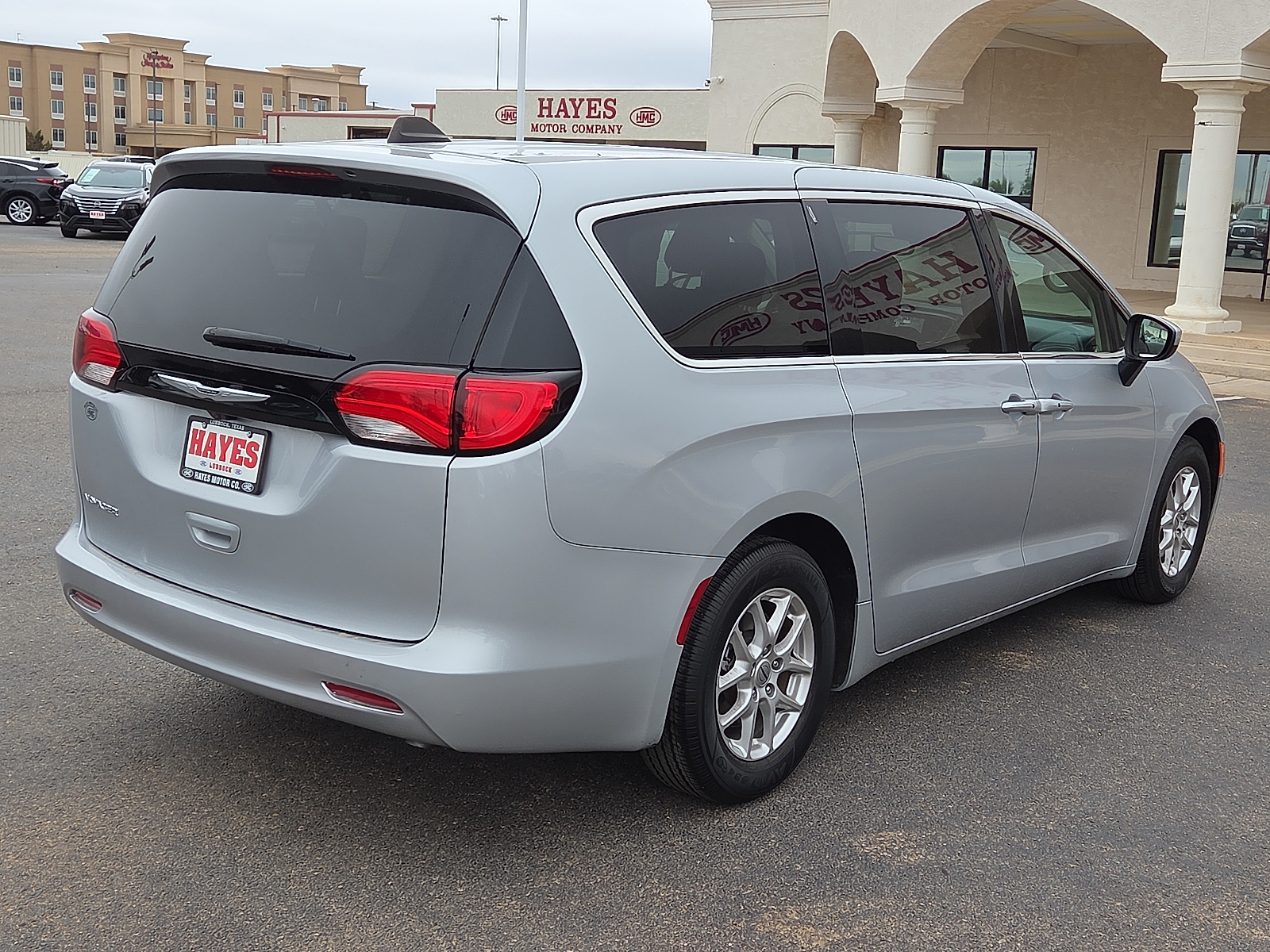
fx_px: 1541
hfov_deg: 44.8
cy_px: 476
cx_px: 635
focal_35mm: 42
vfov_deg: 34.3
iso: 26
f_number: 1.8
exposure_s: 1/119
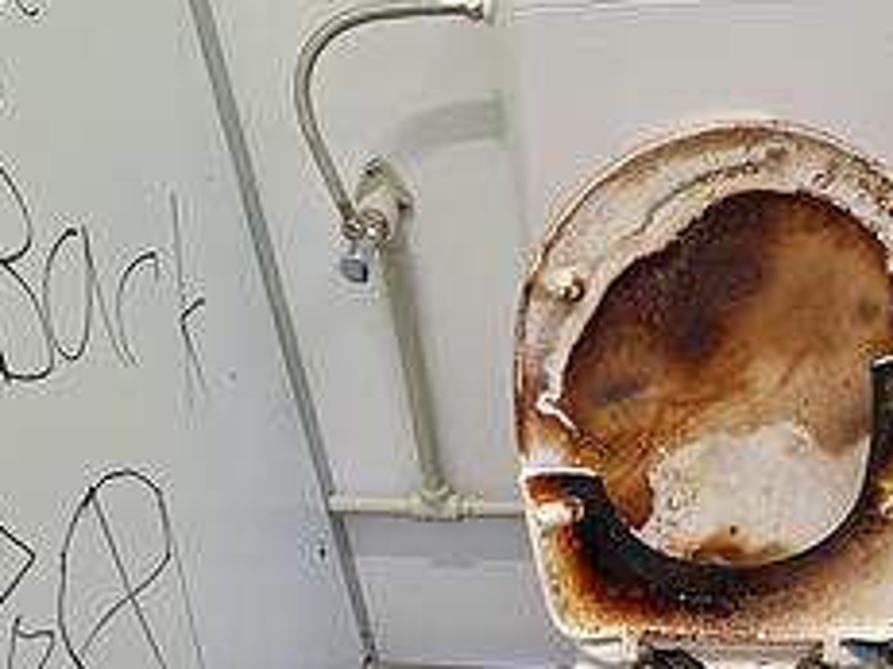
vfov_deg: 40.4
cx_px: 607
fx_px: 902
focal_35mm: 35
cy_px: 414
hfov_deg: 51.5
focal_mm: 5.54
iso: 160
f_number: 1.8
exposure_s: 1/50
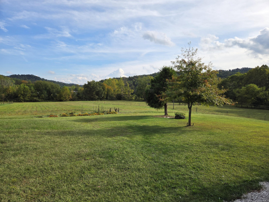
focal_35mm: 23
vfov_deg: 58.9
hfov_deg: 73.9
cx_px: 134
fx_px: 179
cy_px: 101
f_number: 1.8
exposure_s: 1/3628
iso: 80
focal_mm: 5.4
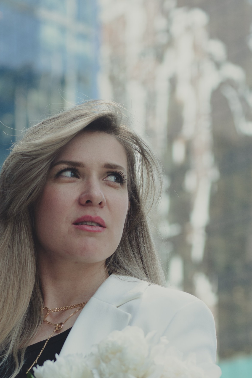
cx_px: 68
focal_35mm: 116
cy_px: 283
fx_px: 1218
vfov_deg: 17.5
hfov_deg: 11.8
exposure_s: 1/800
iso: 160
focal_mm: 50
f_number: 3.2
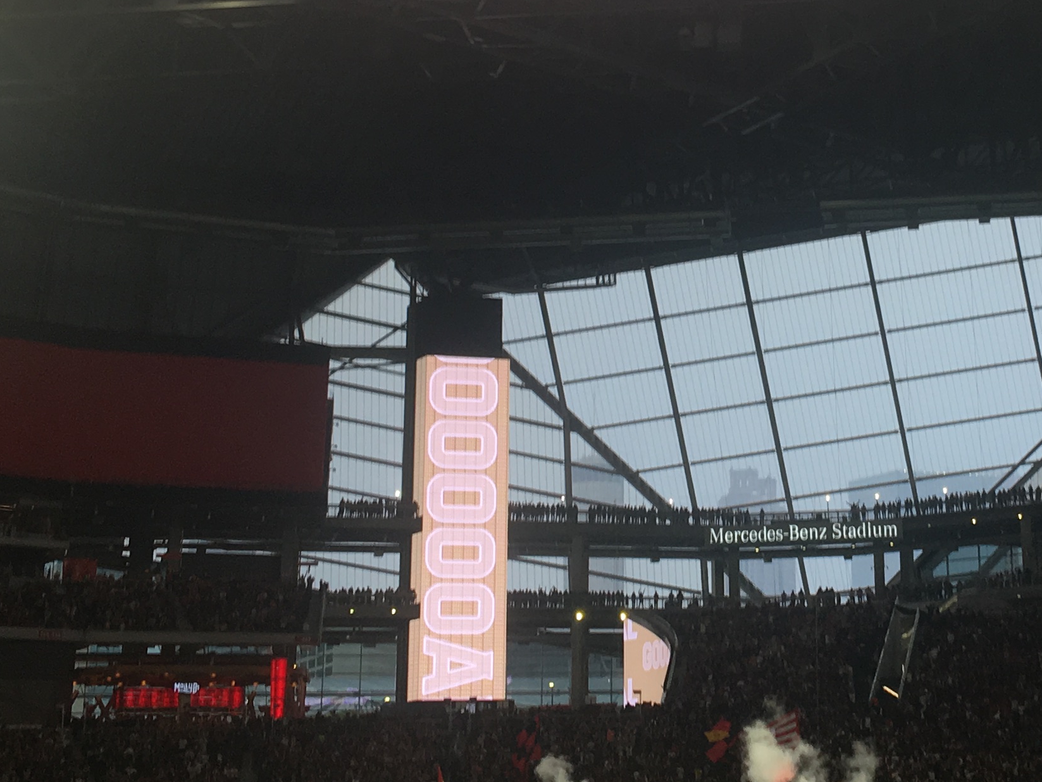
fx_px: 2137
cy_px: 215
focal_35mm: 71
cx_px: 788
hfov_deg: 27.0
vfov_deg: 20.6
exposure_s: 1/120
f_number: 2.2
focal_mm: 4.15
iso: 25
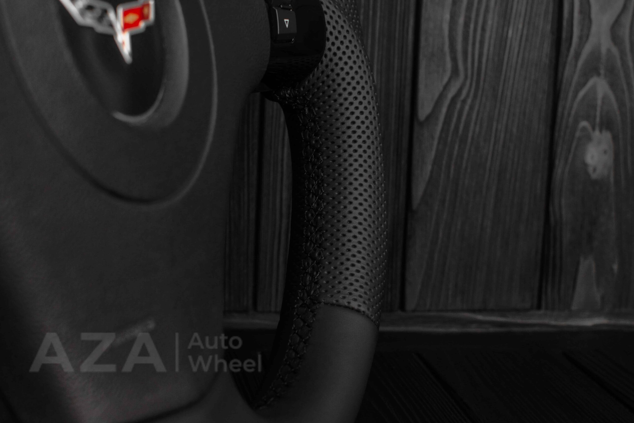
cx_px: 314
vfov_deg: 25.3
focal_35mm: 54
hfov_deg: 37.2
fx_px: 942
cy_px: 210
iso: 500
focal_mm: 35
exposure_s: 1/125
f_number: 6.3
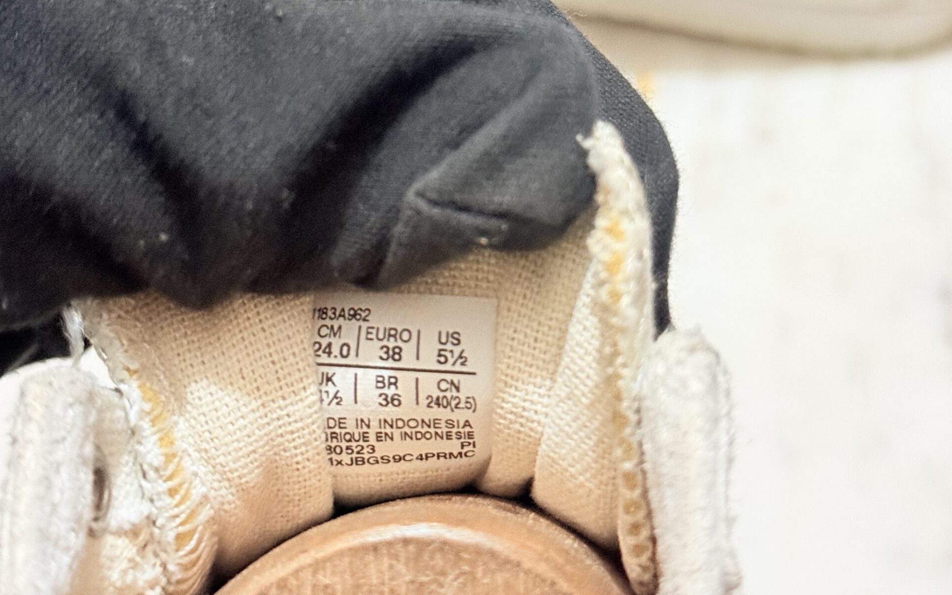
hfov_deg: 30.2
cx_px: 475
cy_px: 67
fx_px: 1764
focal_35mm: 68
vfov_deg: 18.8
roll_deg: +0.4
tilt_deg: -38.7
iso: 320
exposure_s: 1/33
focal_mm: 6.76
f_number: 1.78
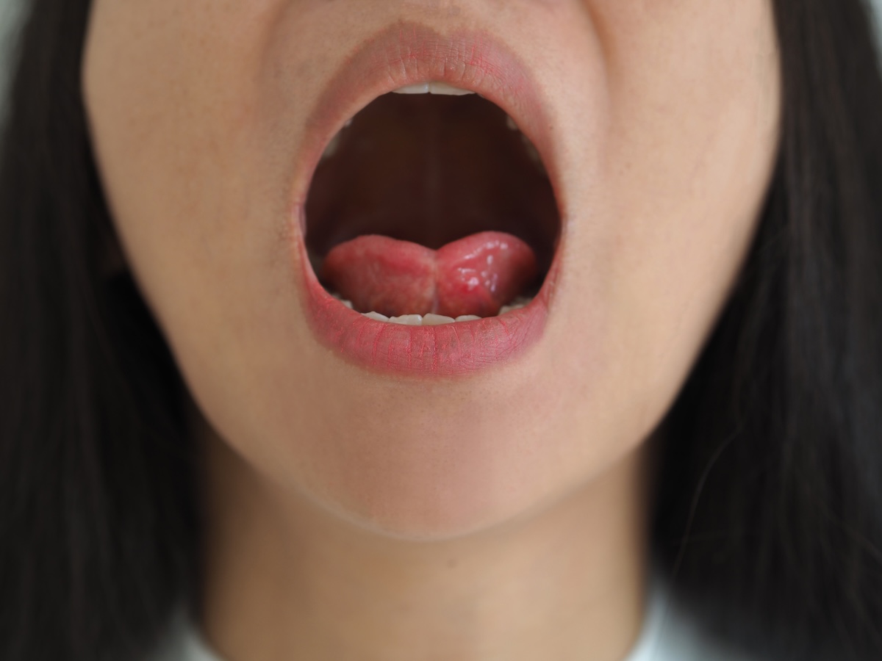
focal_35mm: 90
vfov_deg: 16.4
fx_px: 2293
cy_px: 330
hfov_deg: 21.8
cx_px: 441
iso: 125
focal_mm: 45
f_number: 2.5
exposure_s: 1/40
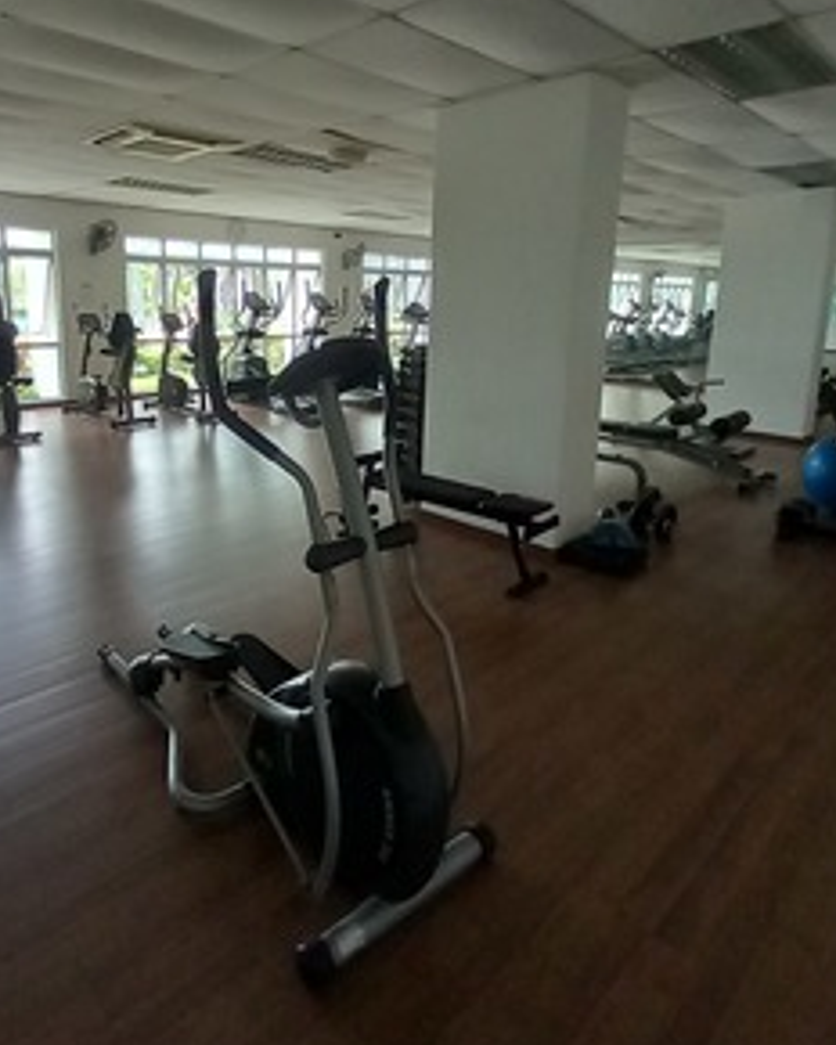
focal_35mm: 21
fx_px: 649
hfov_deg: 64.7
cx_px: 321
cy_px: 404
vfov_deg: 76.5
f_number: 2.2
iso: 200
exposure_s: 1/33
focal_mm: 1.13
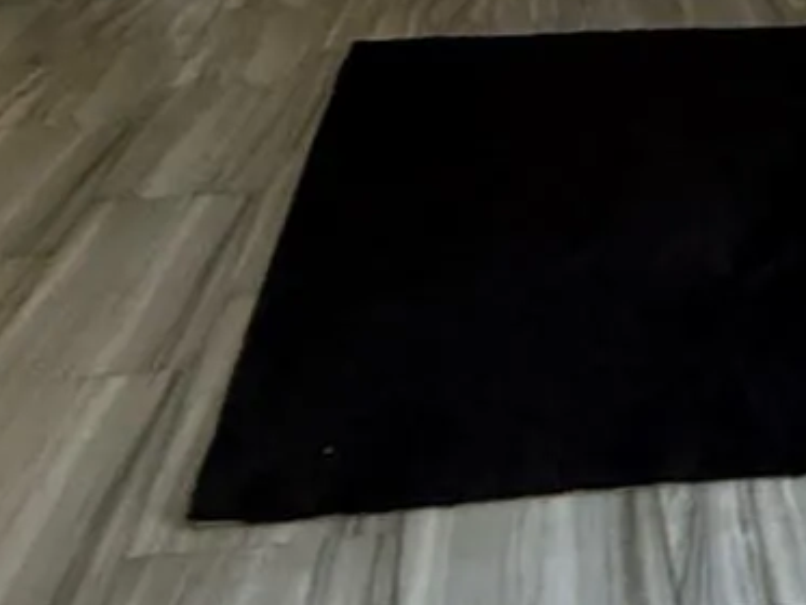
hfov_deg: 30.5
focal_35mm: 60
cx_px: 752
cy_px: -508
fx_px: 1397
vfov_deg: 18.6
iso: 320
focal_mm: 2.22
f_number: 2.2
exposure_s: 1/60
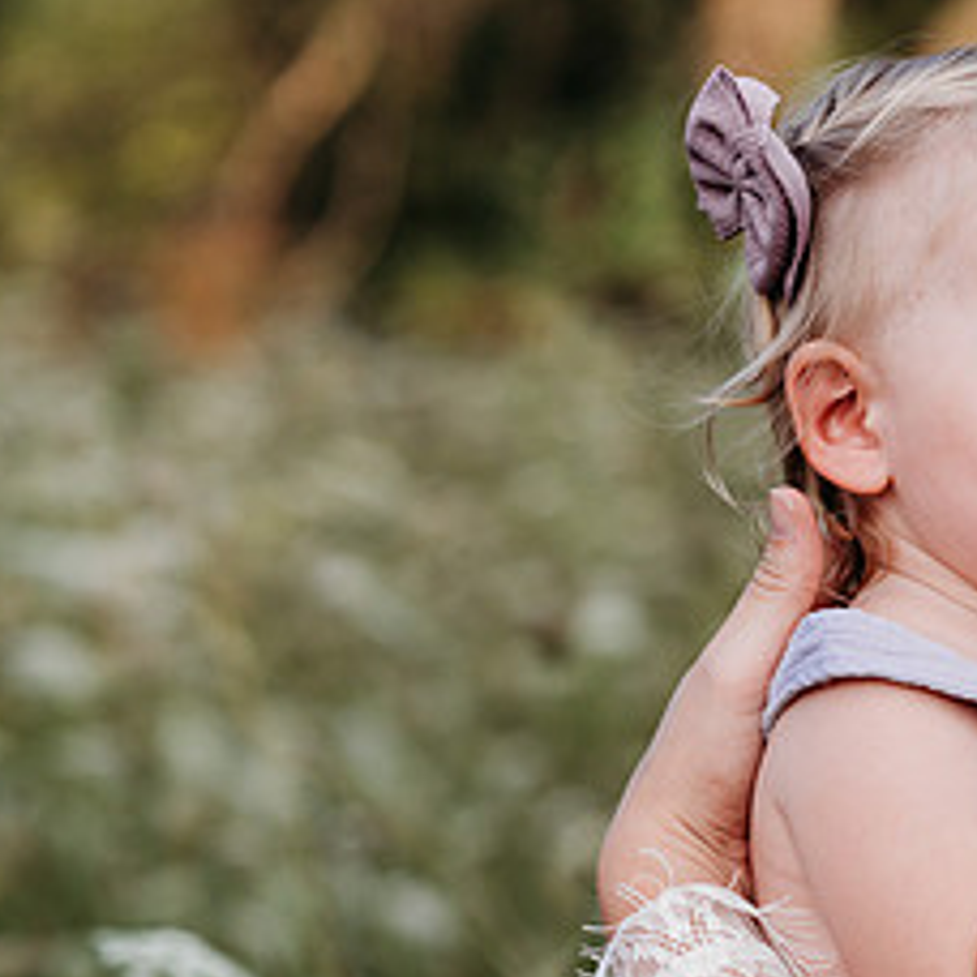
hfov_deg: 9.4
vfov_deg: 9.5
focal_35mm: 184
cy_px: 546
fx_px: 5875
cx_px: 1110
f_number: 3.5
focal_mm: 85
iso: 250
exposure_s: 1/1250
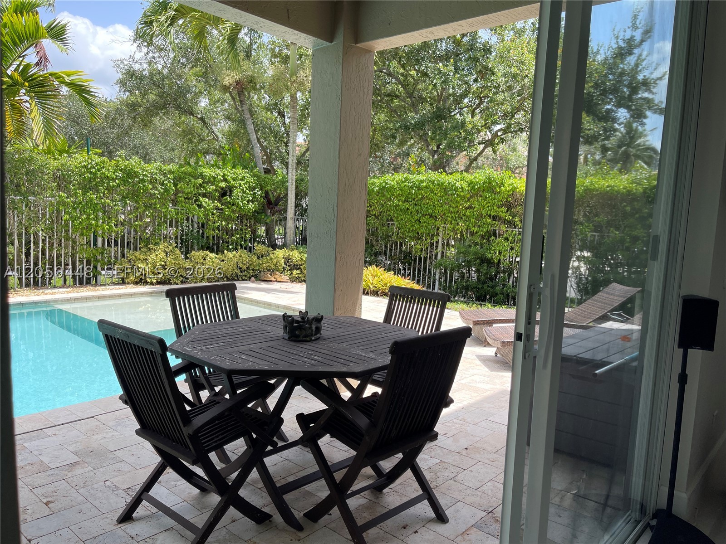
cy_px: 272
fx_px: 524
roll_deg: -2.7
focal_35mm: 25
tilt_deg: -7.3
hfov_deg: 69.4
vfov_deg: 54.9
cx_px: 363
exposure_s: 1/759
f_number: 1.6
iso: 32
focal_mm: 5.1
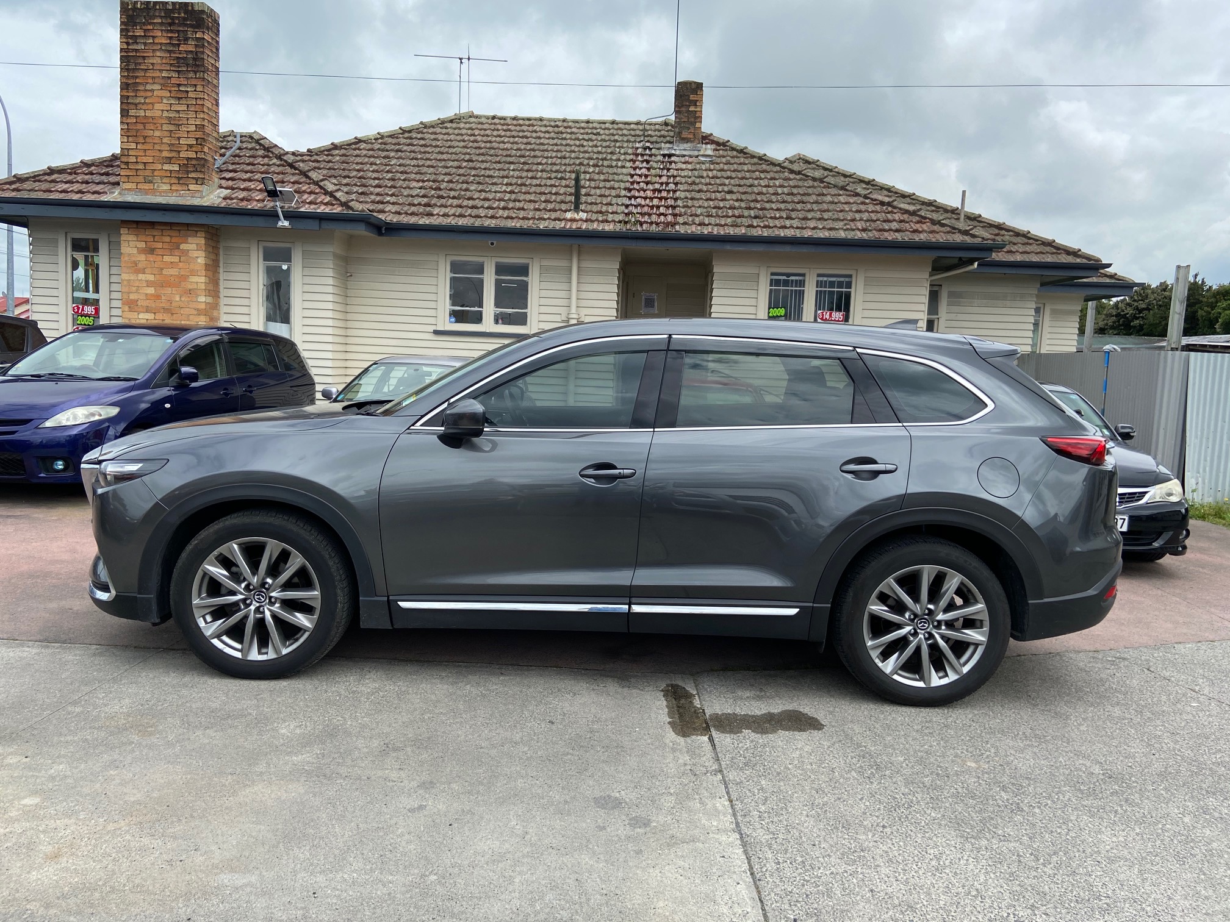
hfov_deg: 67.3
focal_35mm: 26
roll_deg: -2.5
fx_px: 924
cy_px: 461
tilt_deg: -6.4
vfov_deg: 53.1
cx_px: 615
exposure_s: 1/2183
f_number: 1.8
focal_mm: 4.25
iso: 32
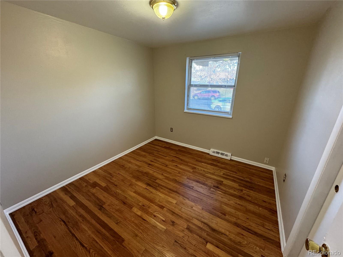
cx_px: 172
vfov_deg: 85.7
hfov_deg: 102.1
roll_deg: -1.0
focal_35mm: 14
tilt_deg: -19.5
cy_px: 128
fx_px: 139
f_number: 2.2
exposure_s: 1/60
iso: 400
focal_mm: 2.22
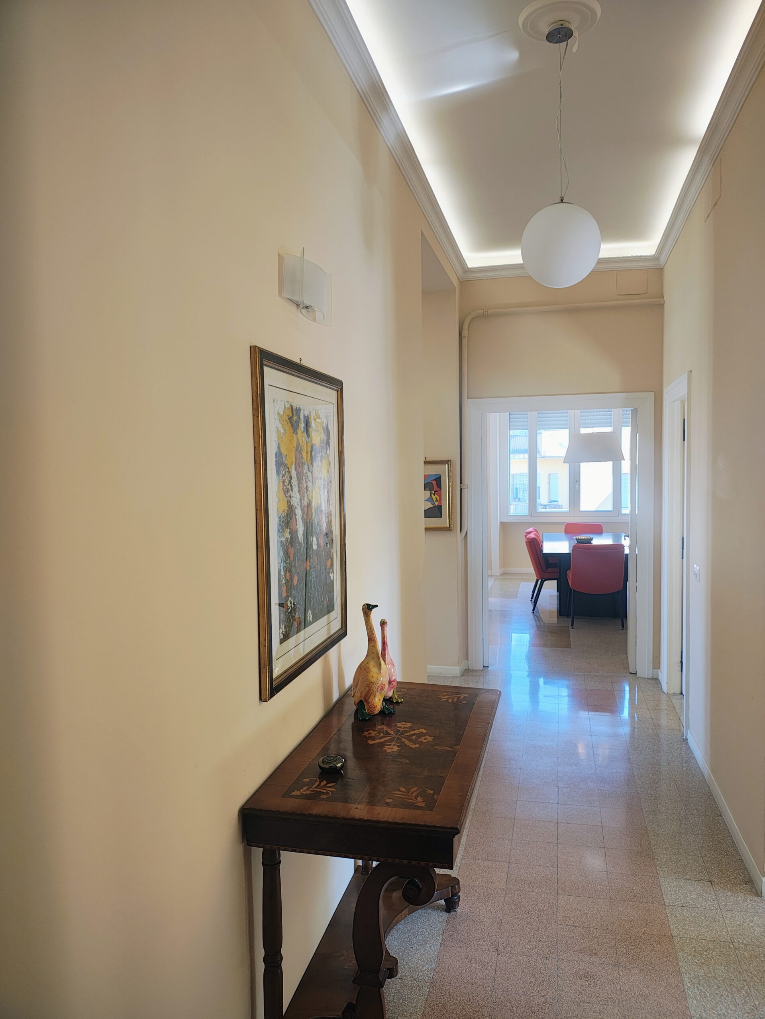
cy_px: 510
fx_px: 737
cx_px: 382
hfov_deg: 54.9
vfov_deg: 69.4
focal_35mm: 25
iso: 528
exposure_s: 1/120
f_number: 1.4
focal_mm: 5.89
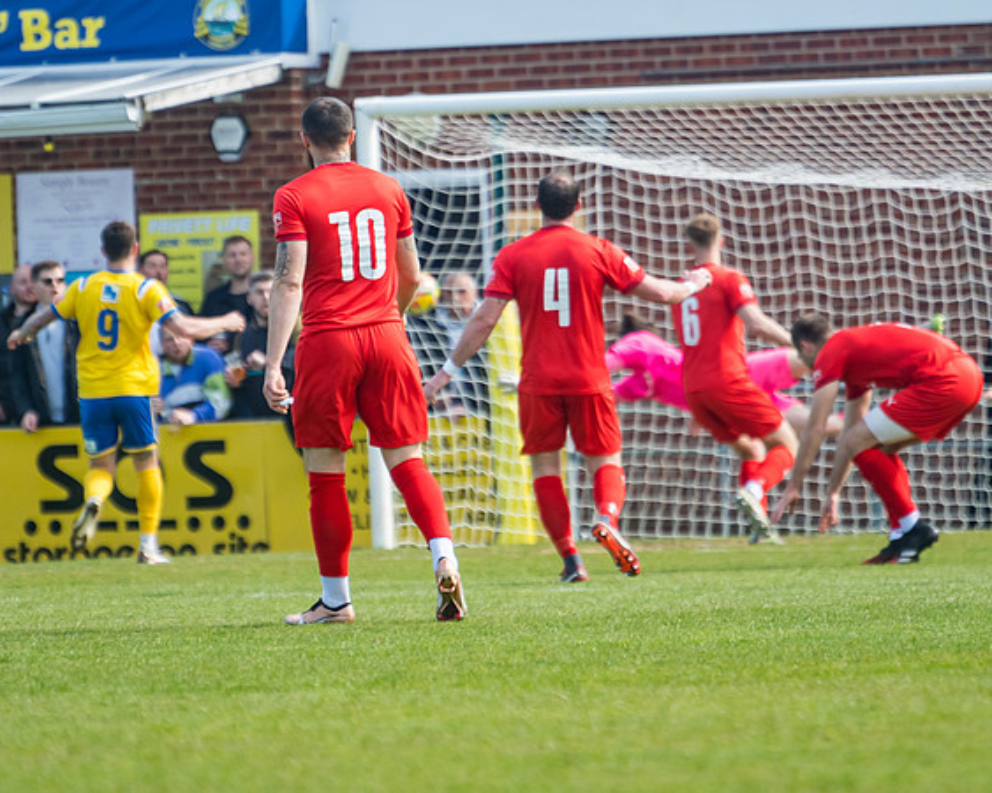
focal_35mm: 503
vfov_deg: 3.1
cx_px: 407
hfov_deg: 3.8
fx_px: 14761
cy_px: 411
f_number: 4
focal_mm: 280
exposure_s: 1/1600
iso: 400
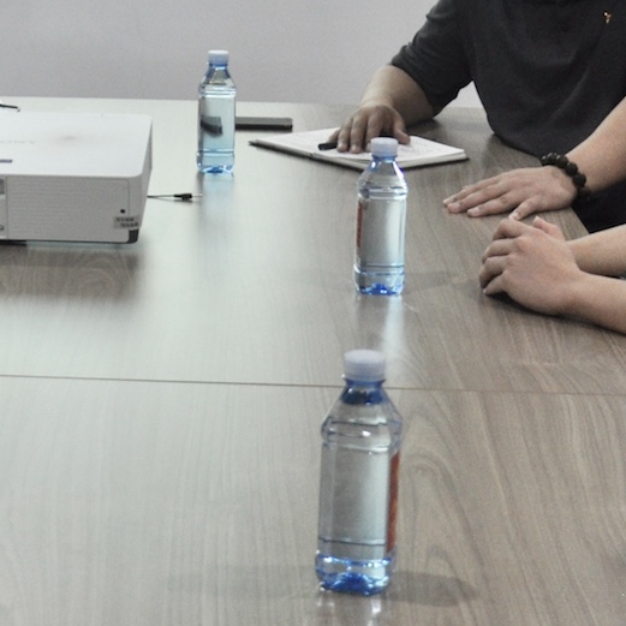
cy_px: 93
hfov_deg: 16.8
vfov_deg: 16.8
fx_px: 2100
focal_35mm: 103
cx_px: 136
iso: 400
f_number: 3.8
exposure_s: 1/30
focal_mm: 21
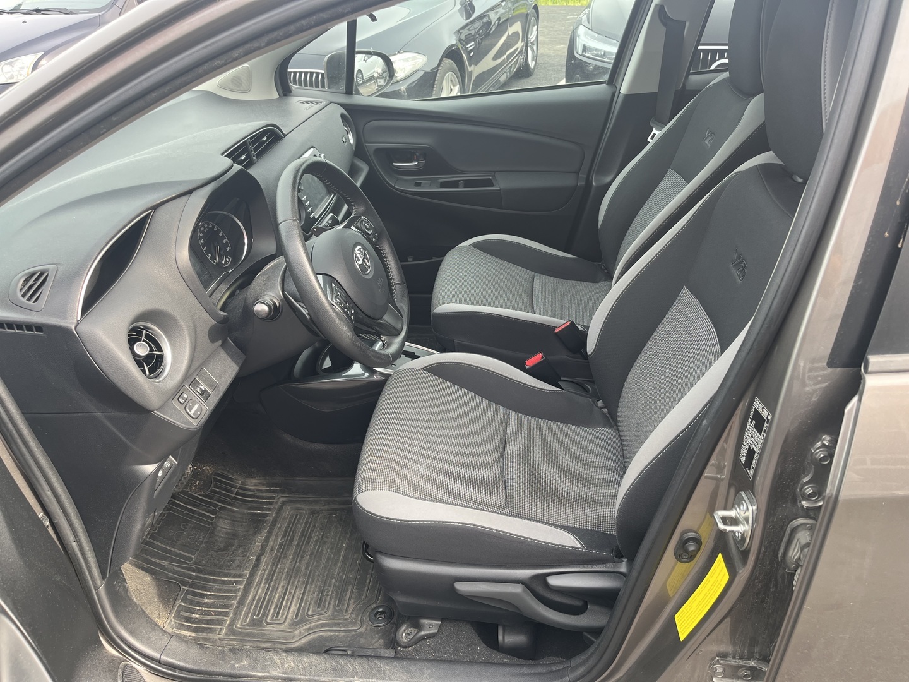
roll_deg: +2.3
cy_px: 341
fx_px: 683
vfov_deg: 53.1
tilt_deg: -32.0
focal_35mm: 26
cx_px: 454
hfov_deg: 67.3
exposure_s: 1/138
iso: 32
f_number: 1.6
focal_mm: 5.1
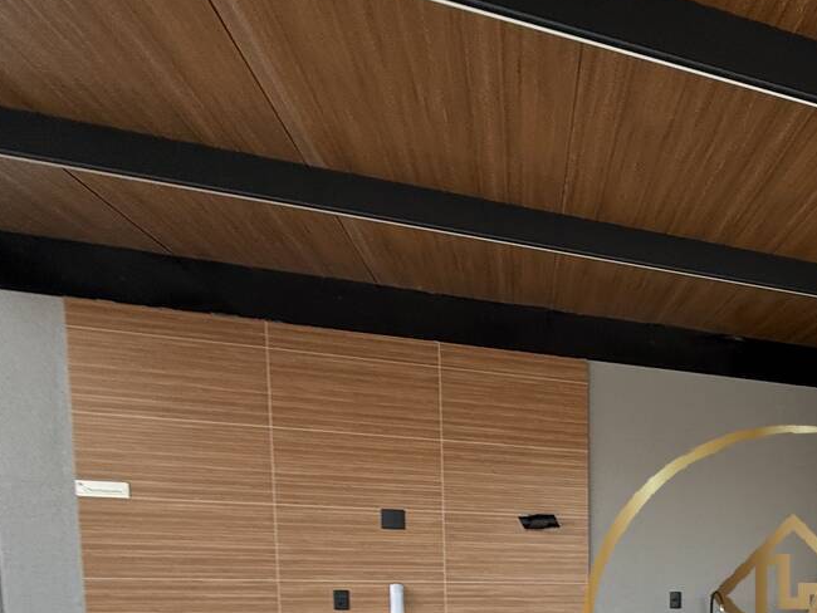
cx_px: 796
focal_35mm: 31
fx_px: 732
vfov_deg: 39.1
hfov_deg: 49.1
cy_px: 639
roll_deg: -1.3
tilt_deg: -4.8
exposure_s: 1/99
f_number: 2.2
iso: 50
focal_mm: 2.22
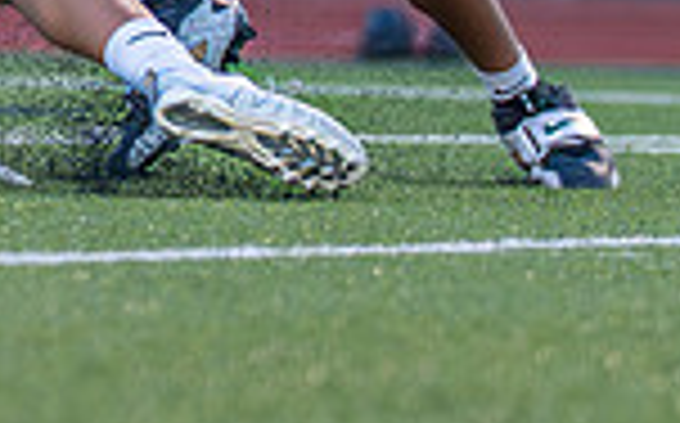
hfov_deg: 1.3
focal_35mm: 1661
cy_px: -377
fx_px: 30748
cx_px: -39
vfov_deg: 0.8
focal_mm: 200
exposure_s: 1/1000
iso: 1600
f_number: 2.8
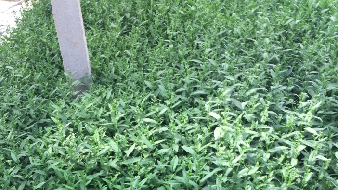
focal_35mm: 48
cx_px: 174
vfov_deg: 23.3
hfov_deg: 42.9
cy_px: 214
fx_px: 430
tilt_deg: -40.7
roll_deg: +2.3
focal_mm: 4.15
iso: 32
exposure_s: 1/112
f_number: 2.2
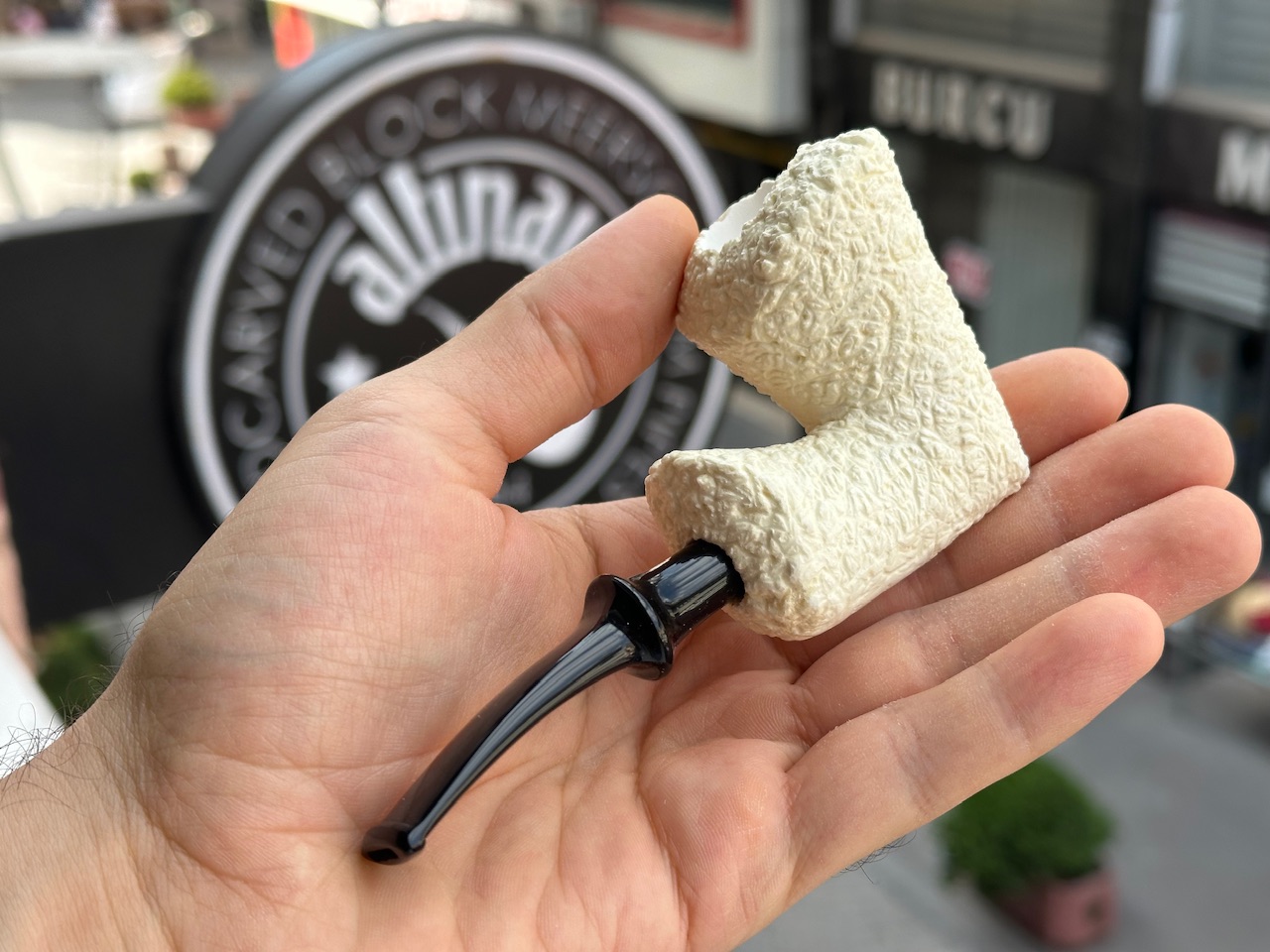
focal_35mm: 48
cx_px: 635
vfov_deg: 30.3
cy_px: 476
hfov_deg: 39.7
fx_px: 1761
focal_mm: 6.86
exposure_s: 1/836
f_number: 1.78
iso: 64
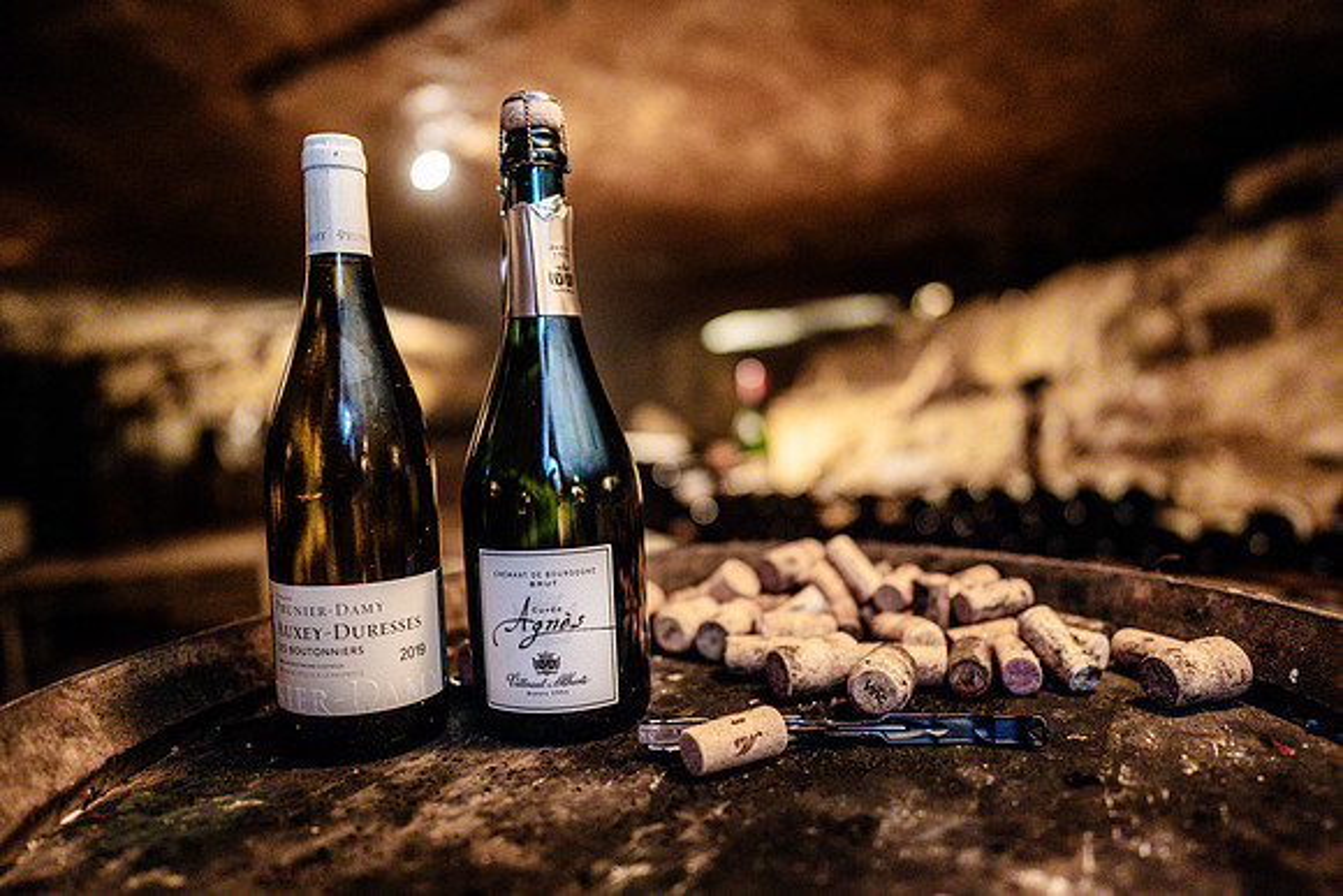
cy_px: 448
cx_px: 672
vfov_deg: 53.2
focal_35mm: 24
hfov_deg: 73.7
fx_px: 896
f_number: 1.4
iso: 3200
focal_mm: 24
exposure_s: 1/125
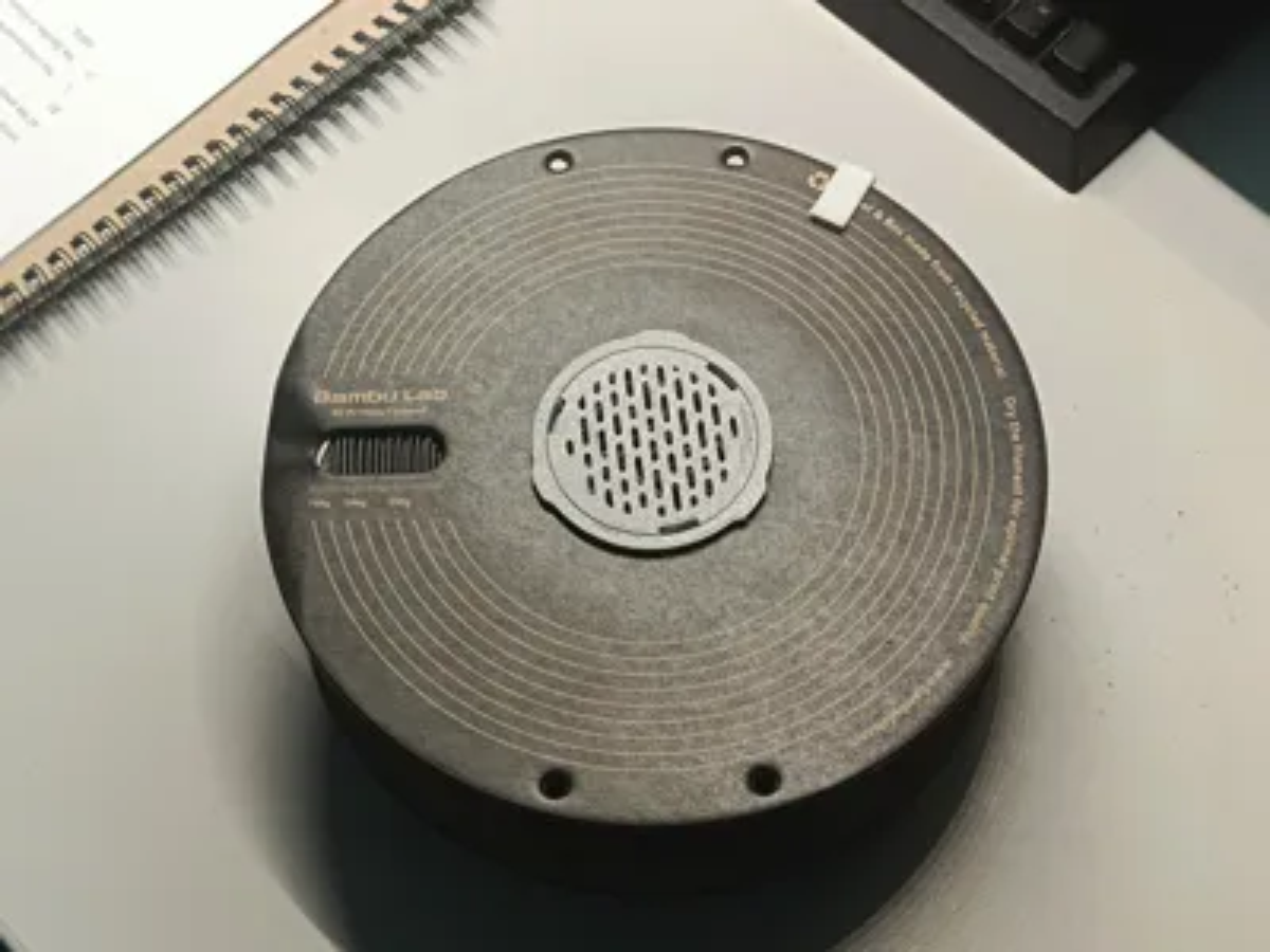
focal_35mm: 52
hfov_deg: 36.8
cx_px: 635
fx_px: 1908
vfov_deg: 28.0
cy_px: 476
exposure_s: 1/50
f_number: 1.75
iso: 125
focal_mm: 5.25
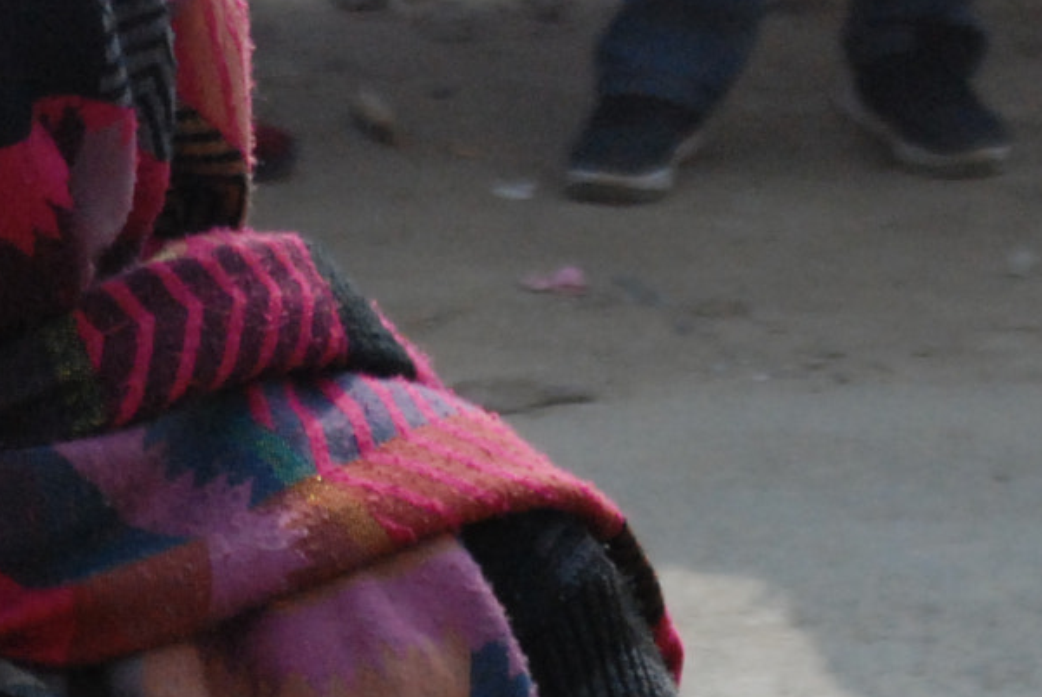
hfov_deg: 6.5
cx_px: -10
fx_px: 9184
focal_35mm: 317
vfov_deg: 4.3
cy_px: 918
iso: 1000
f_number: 9
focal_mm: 62
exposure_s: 1/1250
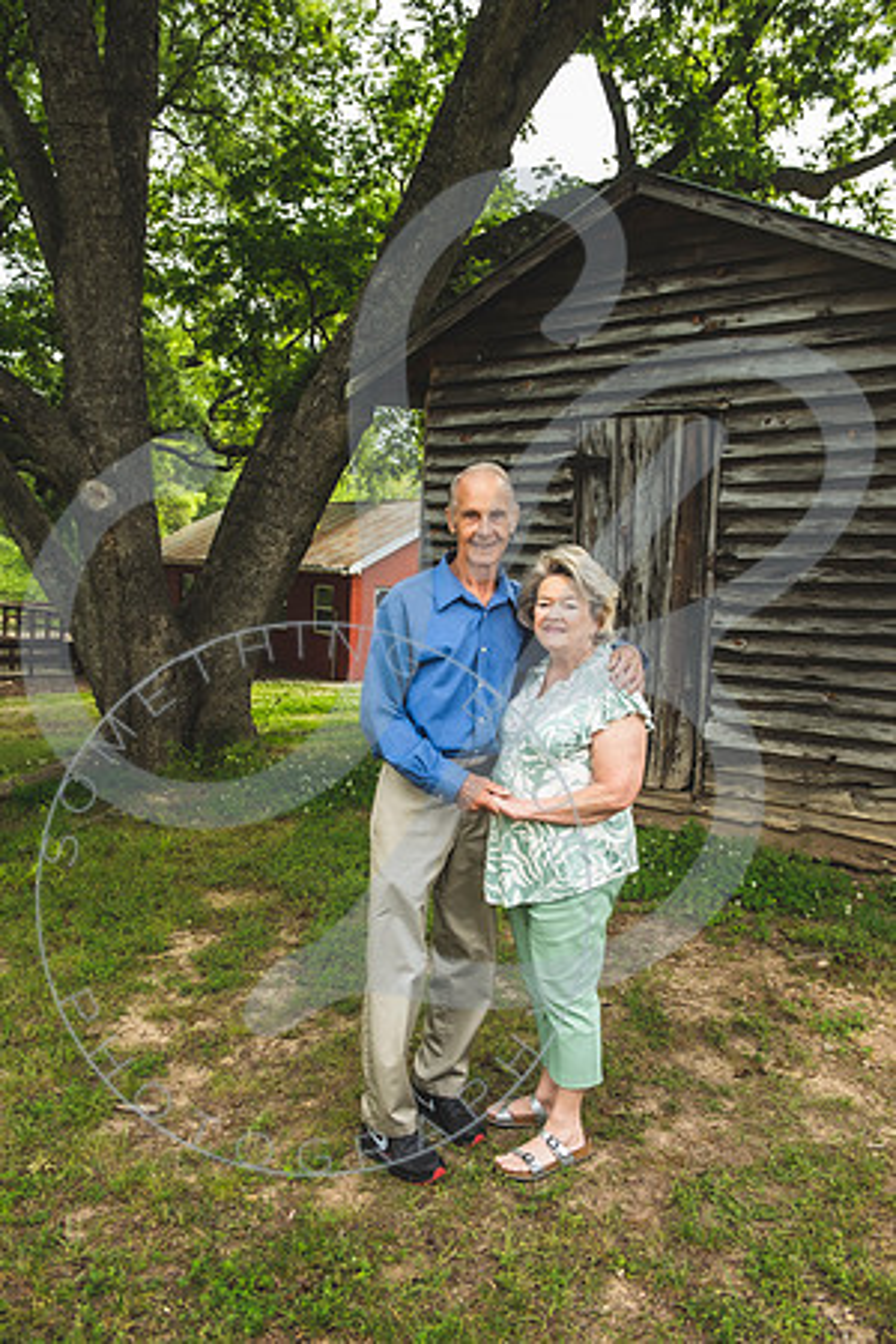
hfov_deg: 41.1
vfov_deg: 58.7
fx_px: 1195
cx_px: 448
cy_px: 672
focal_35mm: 32
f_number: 5.6
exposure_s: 1/200
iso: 250
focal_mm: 32
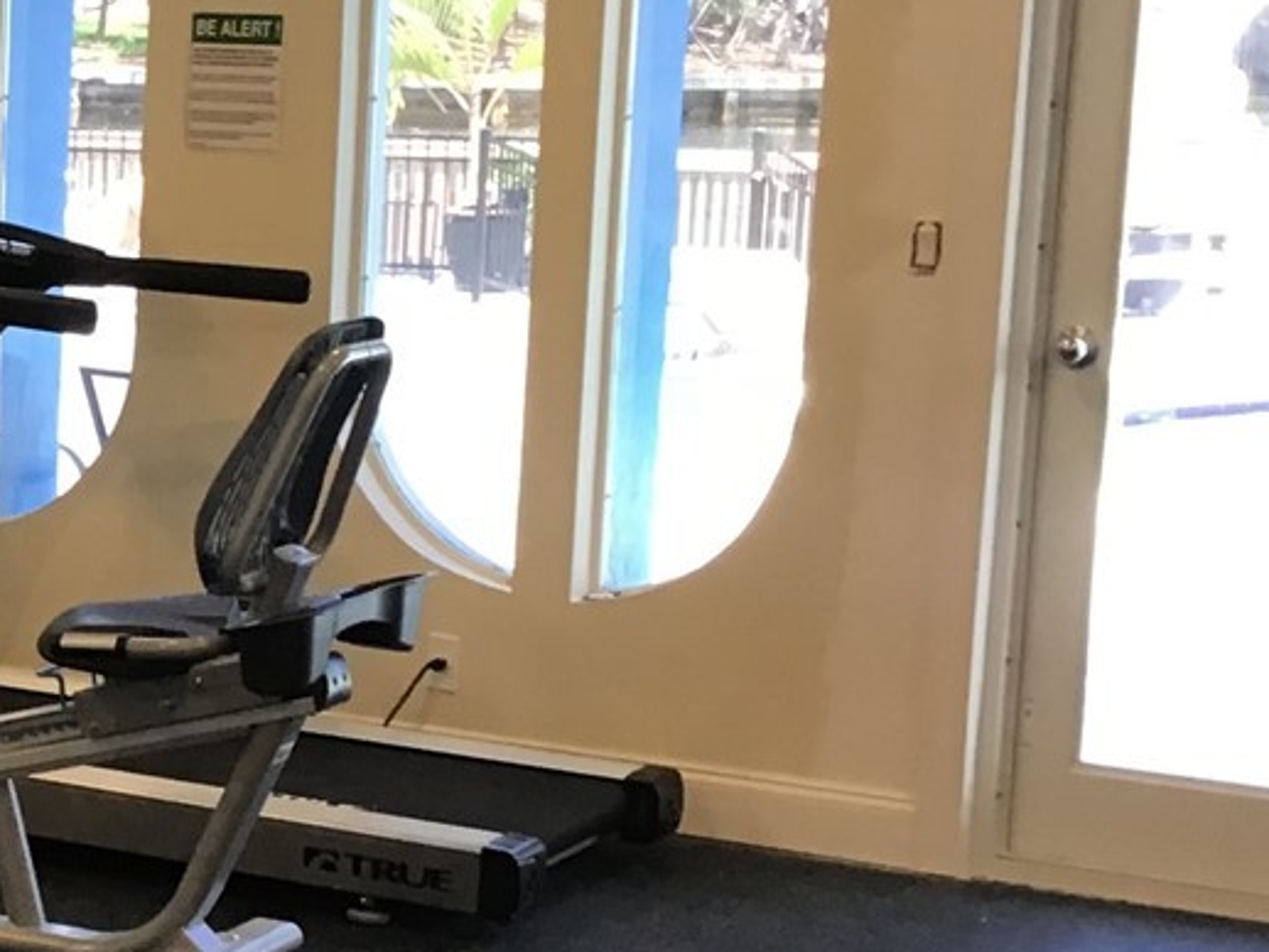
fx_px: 3520
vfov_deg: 15.4
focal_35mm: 96
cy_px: 616
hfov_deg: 19.1
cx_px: -302
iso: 64
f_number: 2.4
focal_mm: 3.3
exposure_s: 1/30
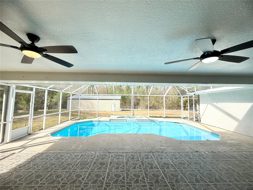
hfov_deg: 102.1
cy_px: 95
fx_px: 102
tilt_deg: +4.6
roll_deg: -0.5
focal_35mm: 14
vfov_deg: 85.7
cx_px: 126
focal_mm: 2.22
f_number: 2.2
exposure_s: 1/853
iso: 50
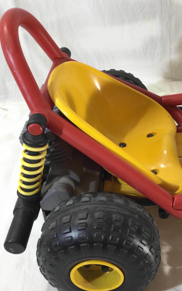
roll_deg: +7.2
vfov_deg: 46.1
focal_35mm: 43
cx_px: 128
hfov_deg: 29.6
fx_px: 341
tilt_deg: -36.6
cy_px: 163
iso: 80
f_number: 2.4
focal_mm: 3.3
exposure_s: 1/33
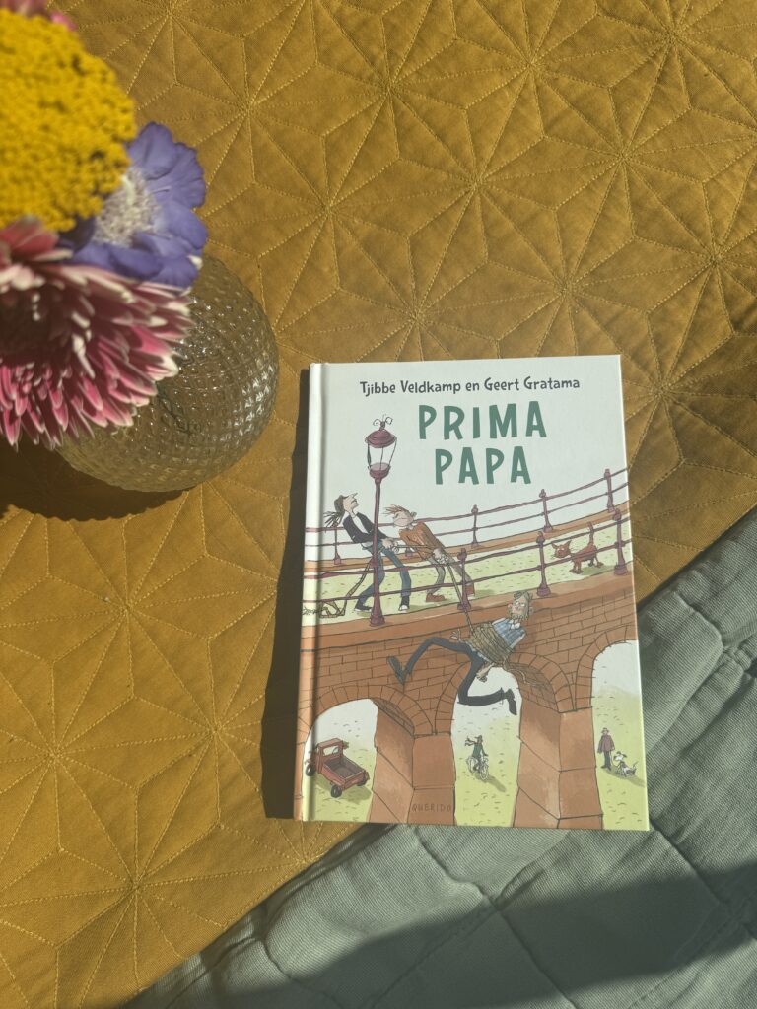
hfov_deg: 56.8
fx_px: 700
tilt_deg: -83.1
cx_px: 378
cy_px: 504
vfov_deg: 71.6
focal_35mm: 24
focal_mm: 6.76
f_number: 1.78
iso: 80
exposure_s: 1/6711
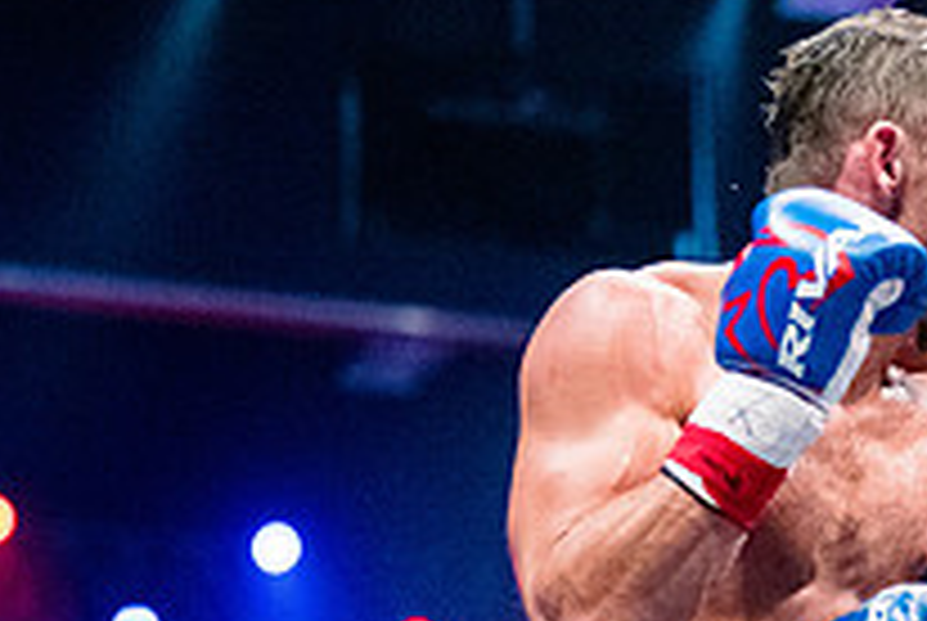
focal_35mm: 211
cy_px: 587
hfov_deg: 9.5
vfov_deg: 6.5
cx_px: 1264
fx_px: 5441
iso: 6400
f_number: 1.4
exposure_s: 1/1600
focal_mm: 50
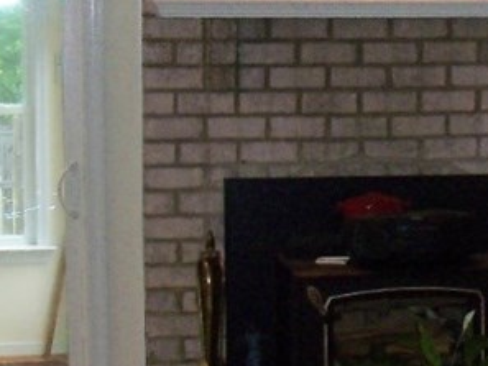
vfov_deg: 11.3
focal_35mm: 131
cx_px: 592
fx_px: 1848
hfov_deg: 14.5
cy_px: 66
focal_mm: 6.3
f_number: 3.5
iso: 320
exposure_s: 1/60
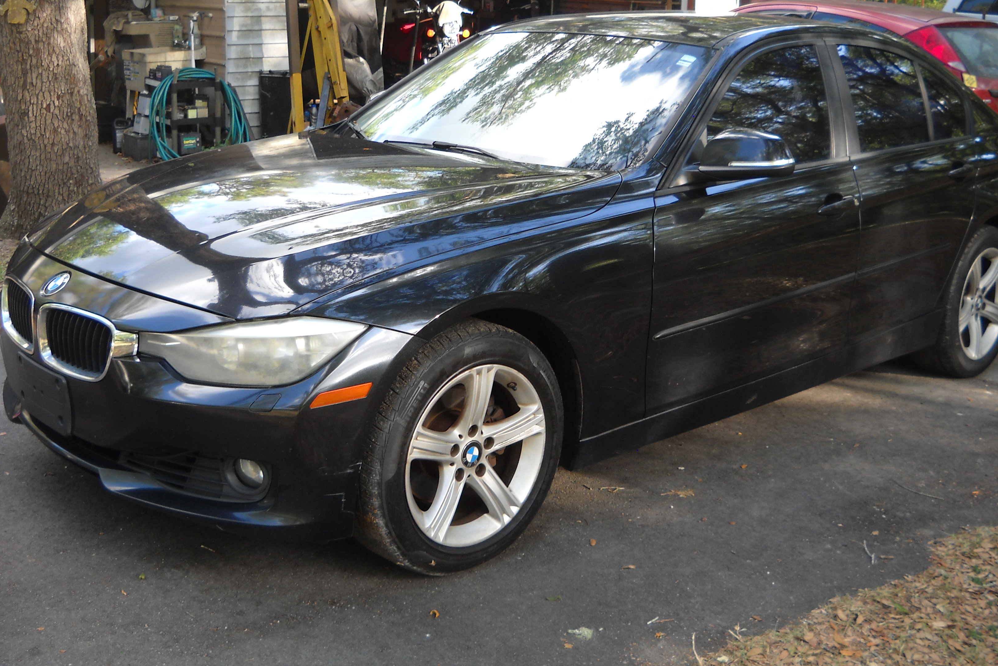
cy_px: 293
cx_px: 496
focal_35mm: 43
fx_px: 1192
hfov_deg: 45.4
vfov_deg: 31.2
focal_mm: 6.72
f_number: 3.1
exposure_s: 1/60
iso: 77
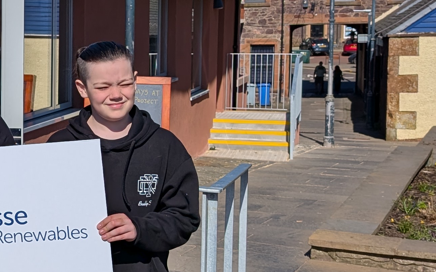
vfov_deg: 16.3
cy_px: 102
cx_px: -182
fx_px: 951
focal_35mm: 80
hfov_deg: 22.2
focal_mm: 6.9
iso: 21
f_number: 1.68
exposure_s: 1/2994
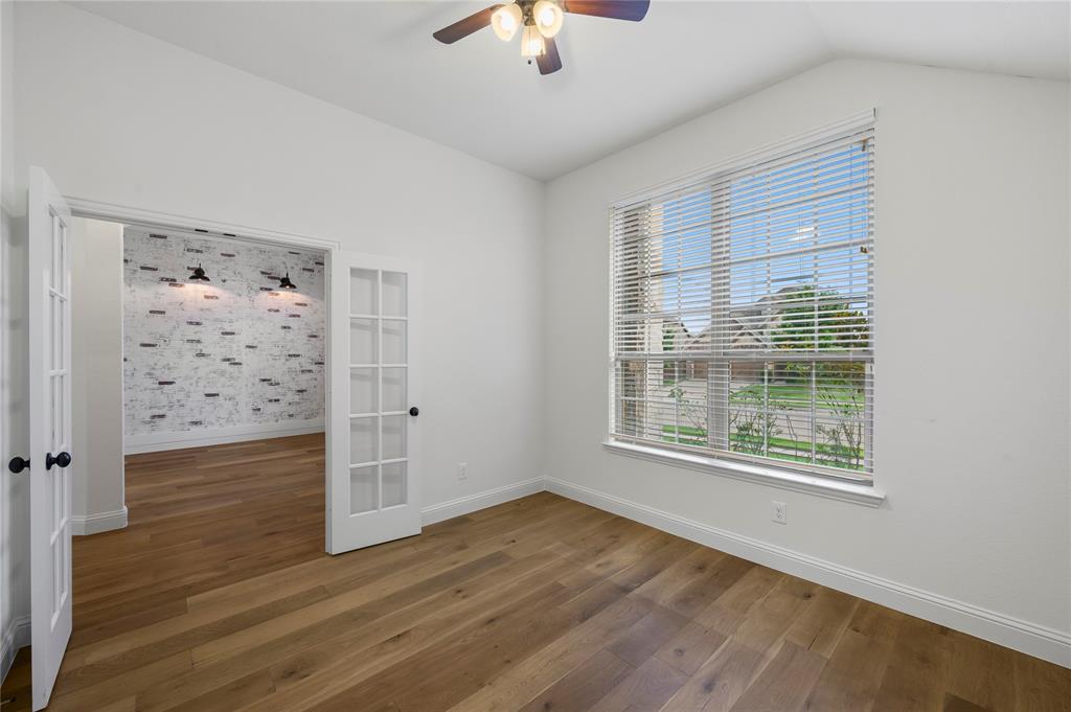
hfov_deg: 104.3
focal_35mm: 14
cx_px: 536
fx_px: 416
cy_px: 356
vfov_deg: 81.1
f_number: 8
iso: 640
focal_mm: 14
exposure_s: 1/8
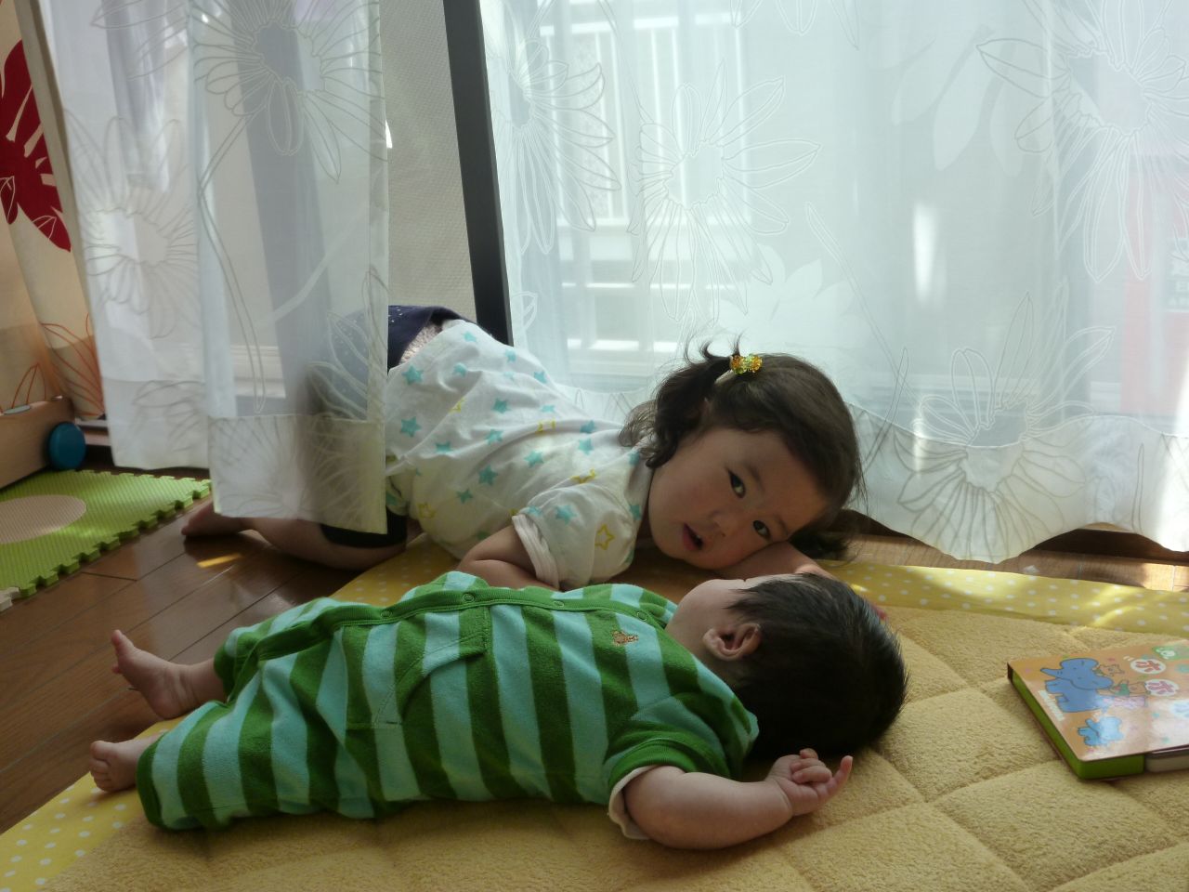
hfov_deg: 45.8
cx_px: 594
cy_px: 446
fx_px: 1408
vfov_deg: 35.1
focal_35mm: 41
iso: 125
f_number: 3.6
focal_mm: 7.2
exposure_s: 1/40
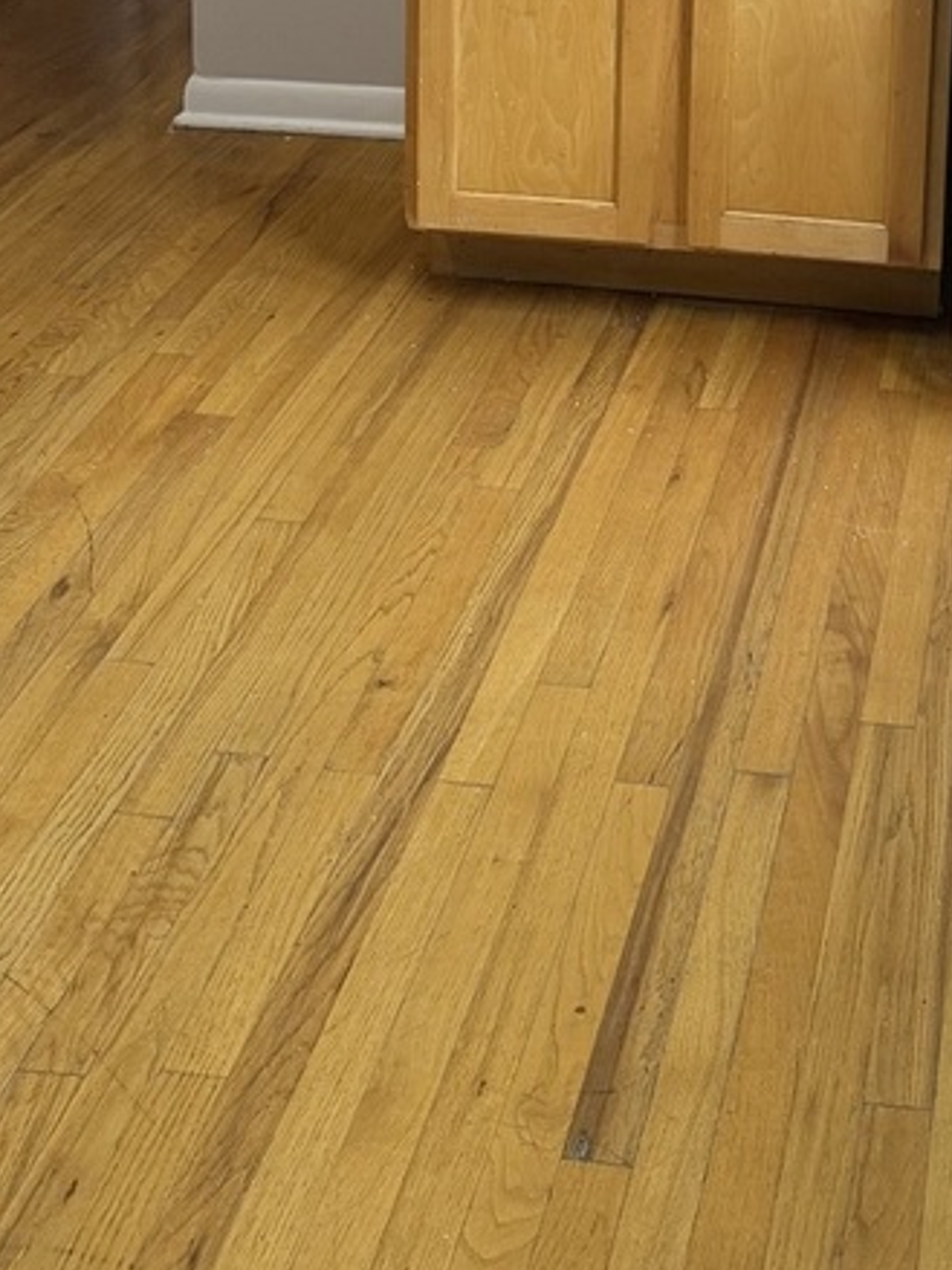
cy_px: -260
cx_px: 906
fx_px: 2165
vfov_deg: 28.4
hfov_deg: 23.9
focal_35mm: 59
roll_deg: -2.3
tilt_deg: -9.6
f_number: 1.78
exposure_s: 1/120
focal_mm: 6.76
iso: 250
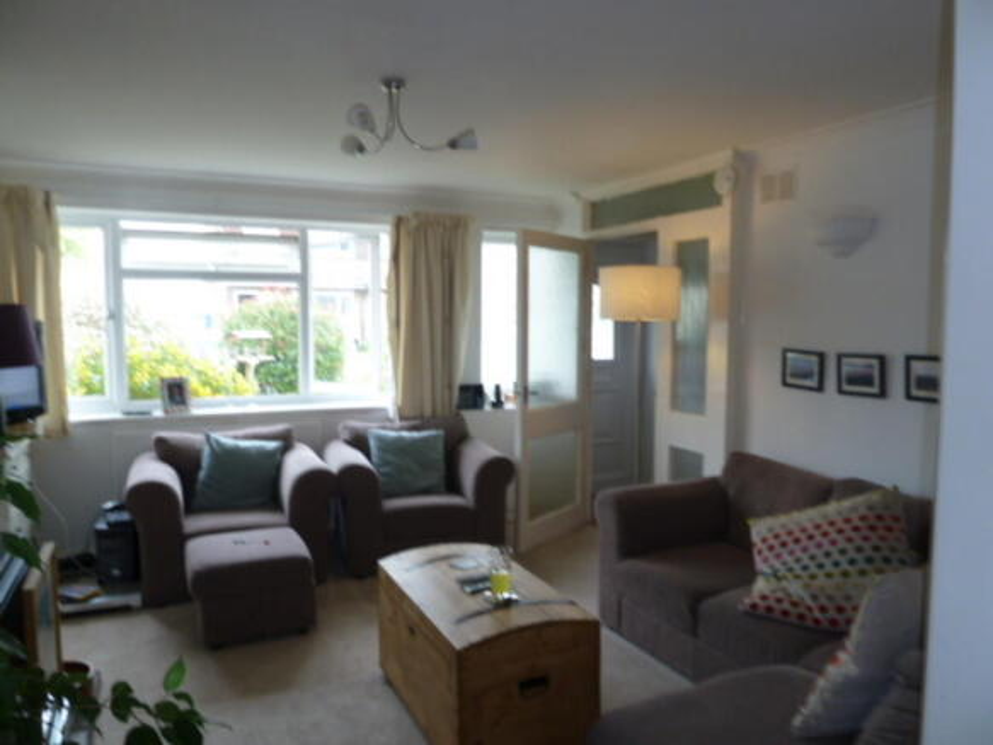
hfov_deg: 69.4
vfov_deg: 54.9
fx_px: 717
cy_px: 372
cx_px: 496
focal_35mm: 25
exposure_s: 1/30
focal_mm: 4.1
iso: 100
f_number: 3.3
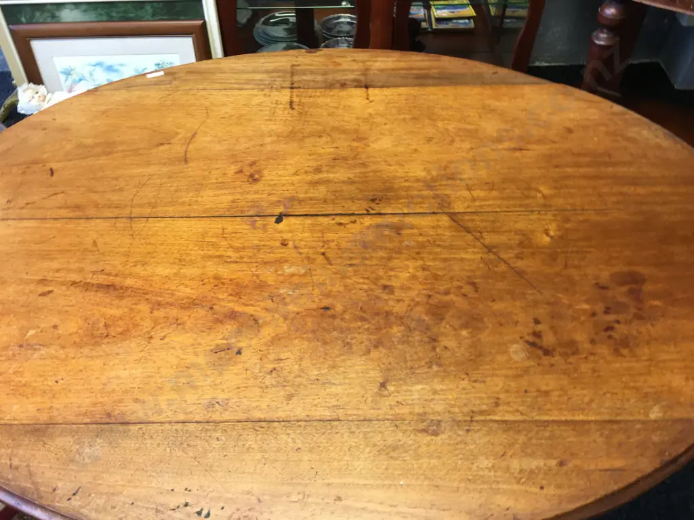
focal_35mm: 29
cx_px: 347
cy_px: 260
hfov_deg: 61.7
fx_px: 581
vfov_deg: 48.2
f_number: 2.2
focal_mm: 4.15
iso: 50
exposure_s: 1/17
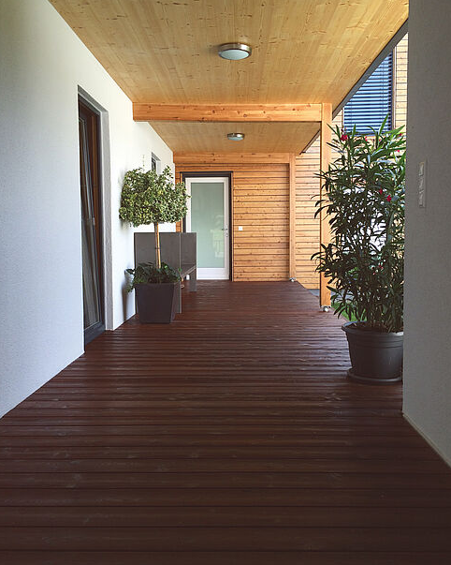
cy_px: 261
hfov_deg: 45.8
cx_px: 228
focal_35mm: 32
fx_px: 534
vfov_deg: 55.6
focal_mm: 4.12
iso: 32
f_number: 2.2
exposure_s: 1/205
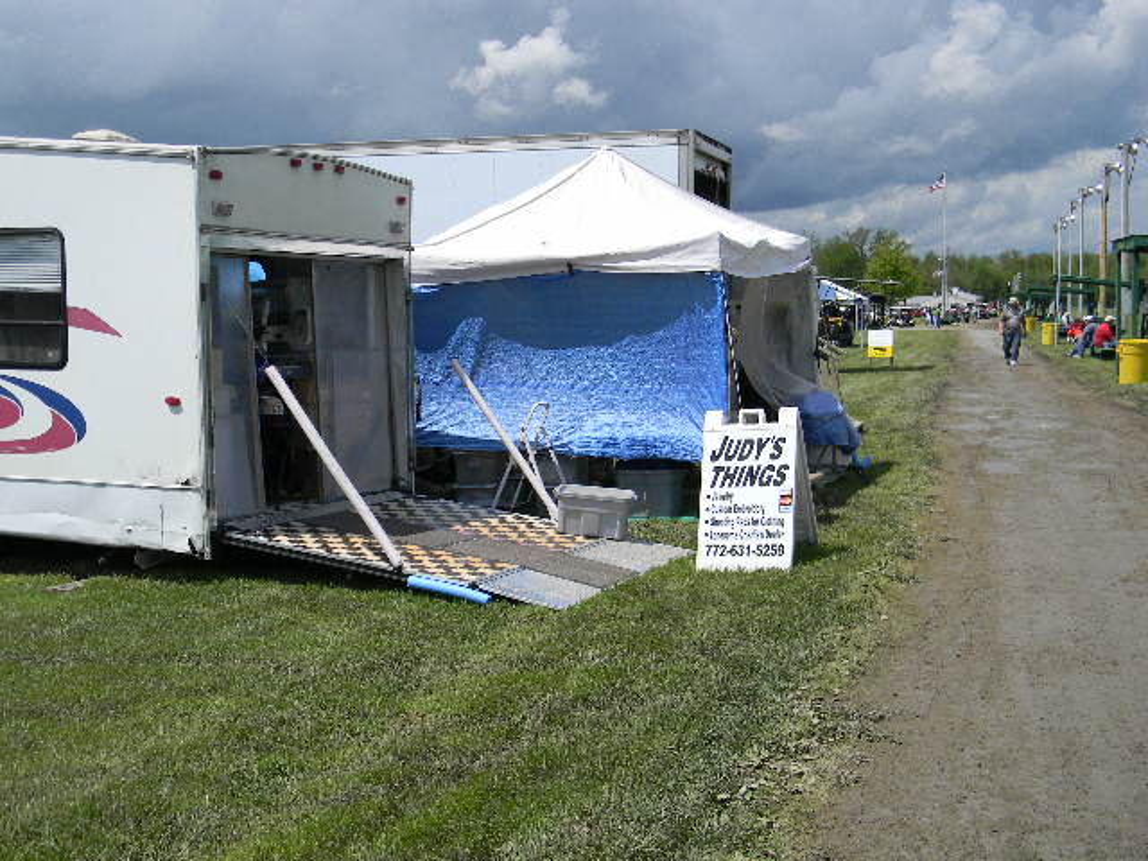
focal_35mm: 41
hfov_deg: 45.8
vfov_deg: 35.1
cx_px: 574
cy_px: 430
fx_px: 1360
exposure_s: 1/296
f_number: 7.6
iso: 80
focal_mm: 7.3
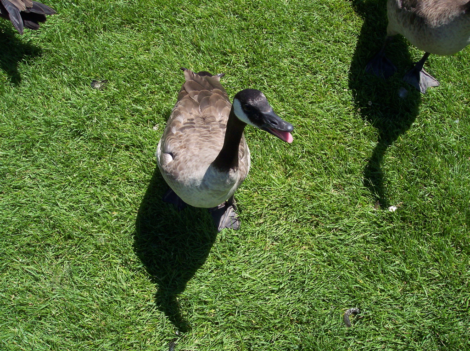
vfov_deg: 37.7
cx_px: 235
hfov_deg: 49.0
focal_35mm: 38
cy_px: 176
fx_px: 515
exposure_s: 1/500
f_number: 4.8
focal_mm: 8
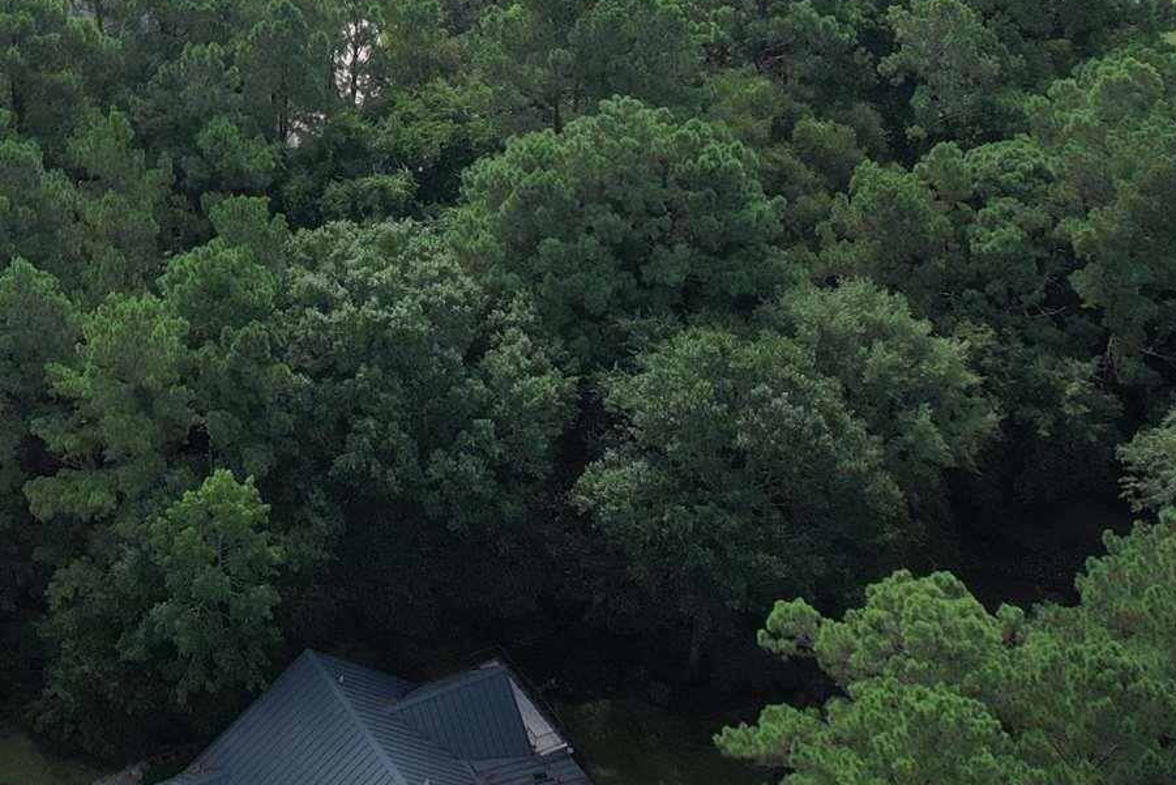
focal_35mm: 75
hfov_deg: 26.2
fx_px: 2450
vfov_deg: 17.1
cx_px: 146
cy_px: -229
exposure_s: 1/1250
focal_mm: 8.38
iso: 100
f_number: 2.8
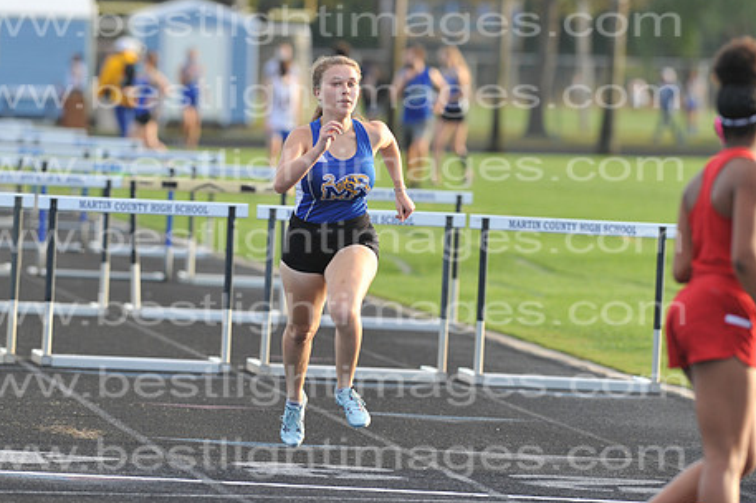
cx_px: 313
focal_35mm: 381
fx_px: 7995
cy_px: 205
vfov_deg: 3.6
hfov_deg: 5.4
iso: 800
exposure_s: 1/1250
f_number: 4.5
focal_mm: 300
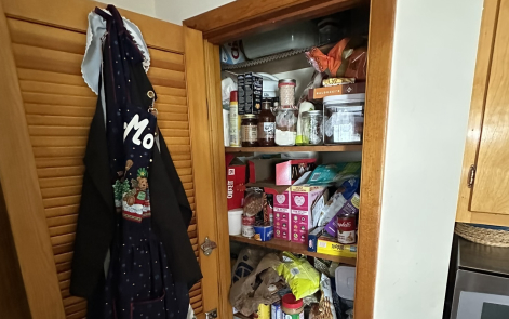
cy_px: 215
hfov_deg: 82.2
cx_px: 264
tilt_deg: -12.2
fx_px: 291
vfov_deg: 56.0
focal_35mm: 21
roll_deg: +1.4
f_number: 2.2
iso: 1250
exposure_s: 1/42
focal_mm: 2.22
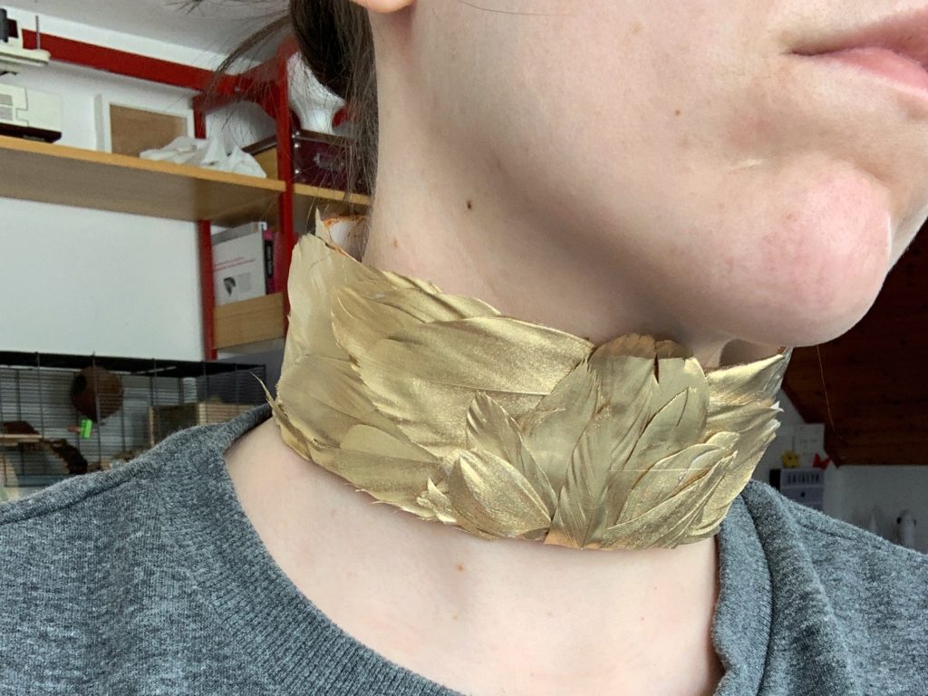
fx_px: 858
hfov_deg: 56.8
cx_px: 464
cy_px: 348
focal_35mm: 32
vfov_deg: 44.2
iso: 100
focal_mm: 2.87
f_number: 2.2
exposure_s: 1/60
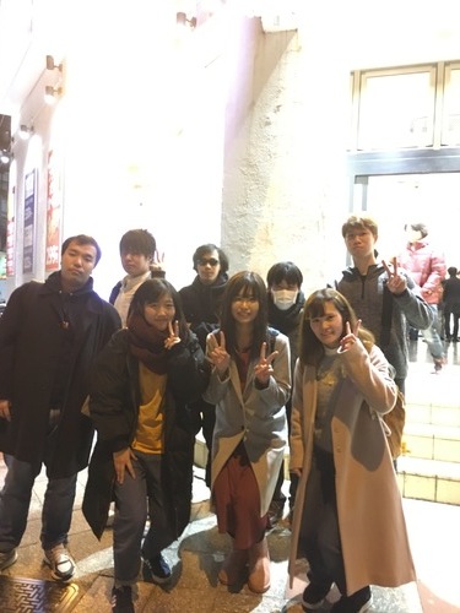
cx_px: 230
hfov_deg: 48.2
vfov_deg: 61.7
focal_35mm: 29
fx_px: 514
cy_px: 306
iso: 320
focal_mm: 4.15
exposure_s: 1/15
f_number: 2.2
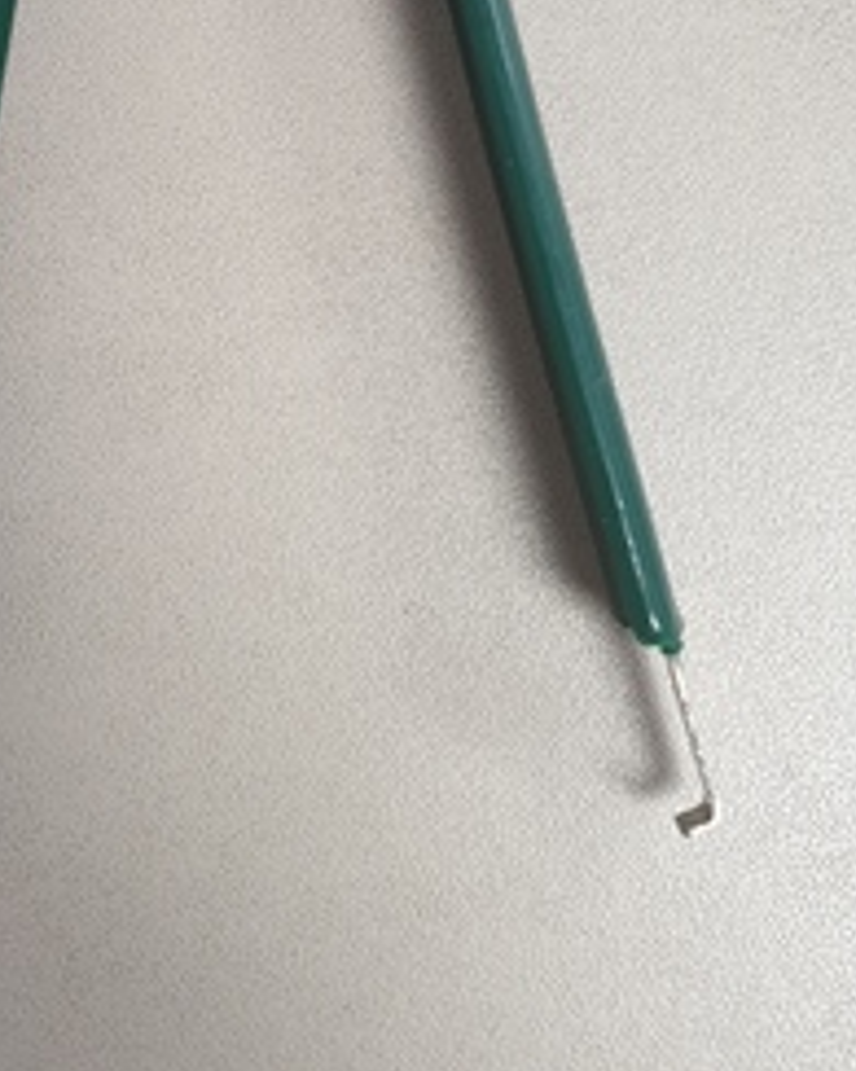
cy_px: 123
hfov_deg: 28.7
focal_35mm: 52
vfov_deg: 34.2
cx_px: 226
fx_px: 1648
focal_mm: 4.3
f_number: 2.4
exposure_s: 1/50
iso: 200
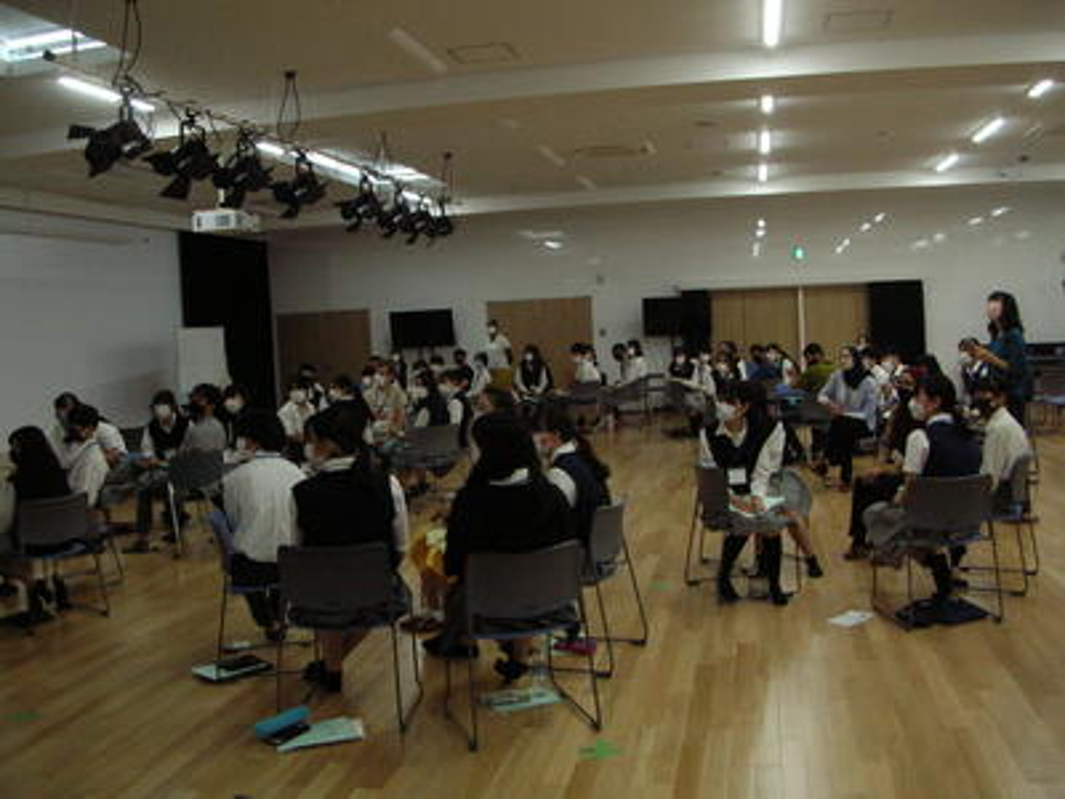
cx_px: 532
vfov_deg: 40.7
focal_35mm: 35
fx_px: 1077
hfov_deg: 52.6
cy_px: 400
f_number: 2.8
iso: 200
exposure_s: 1/90
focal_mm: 5.8
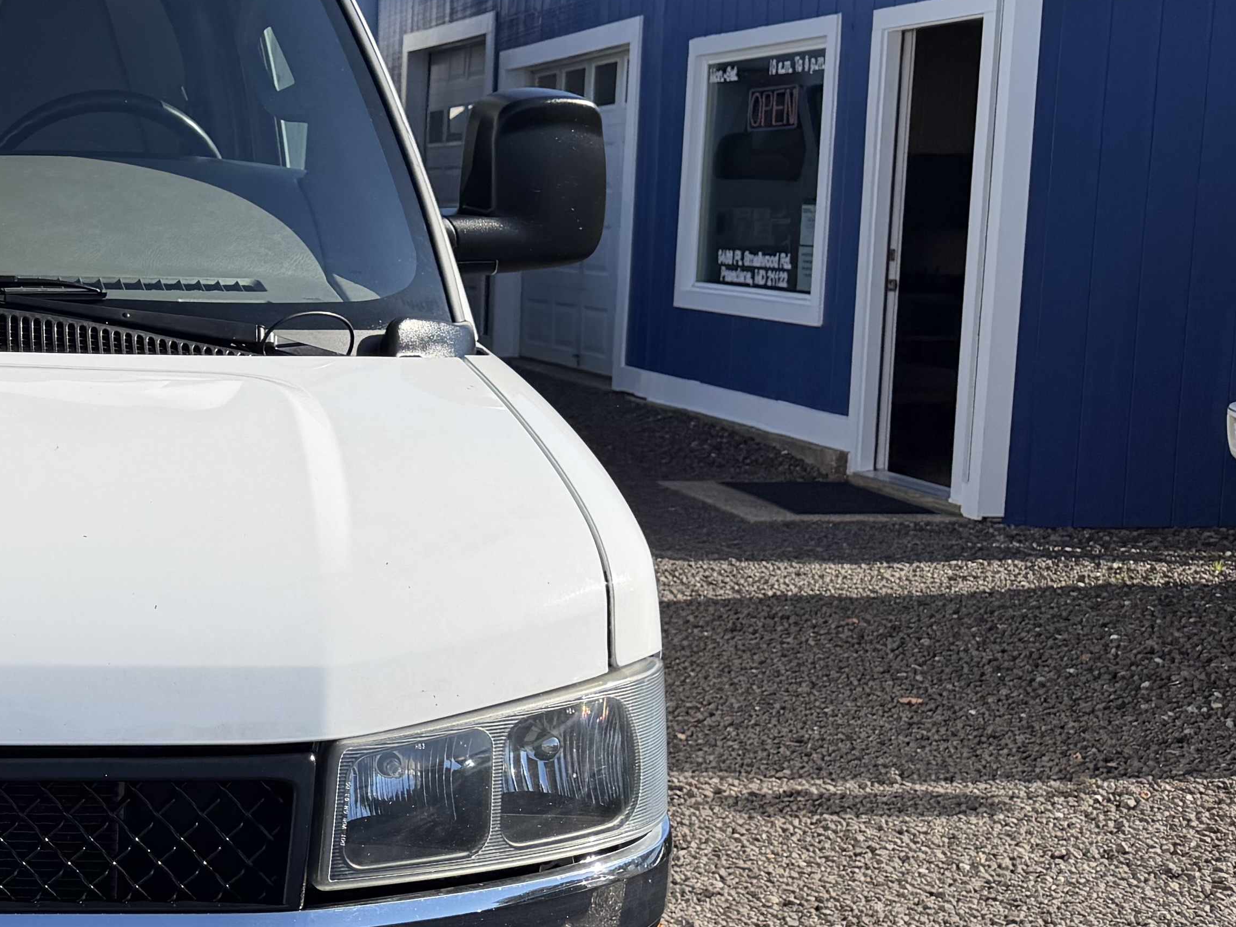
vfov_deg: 24.4
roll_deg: +2.2
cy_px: 511
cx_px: -197
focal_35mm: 60
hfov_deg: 28.5
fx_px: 2142
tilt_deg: -8.3
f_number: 1.78
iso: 80
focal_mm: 6.76
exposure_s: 1/4975
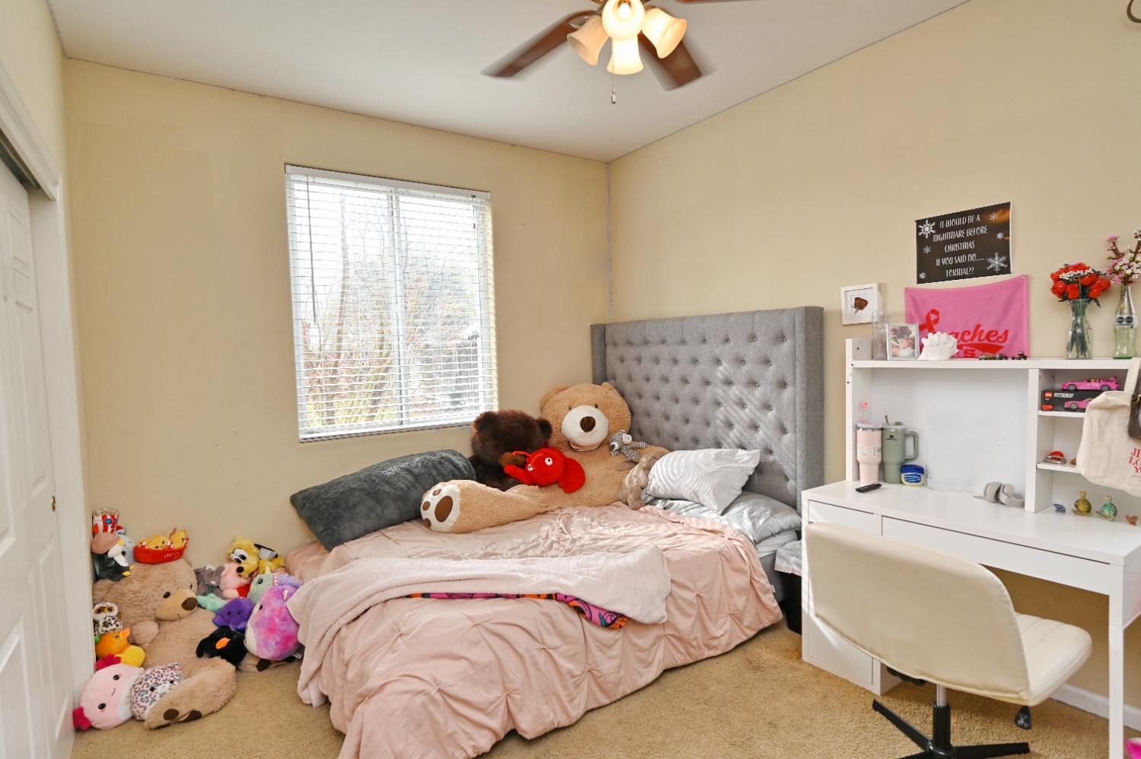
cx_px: 570
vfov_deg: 65.9
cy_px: 380
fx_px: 586
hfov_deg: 88.5
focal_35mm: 18
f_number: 4.5
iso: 200
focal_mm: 18.5
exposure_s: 1/80
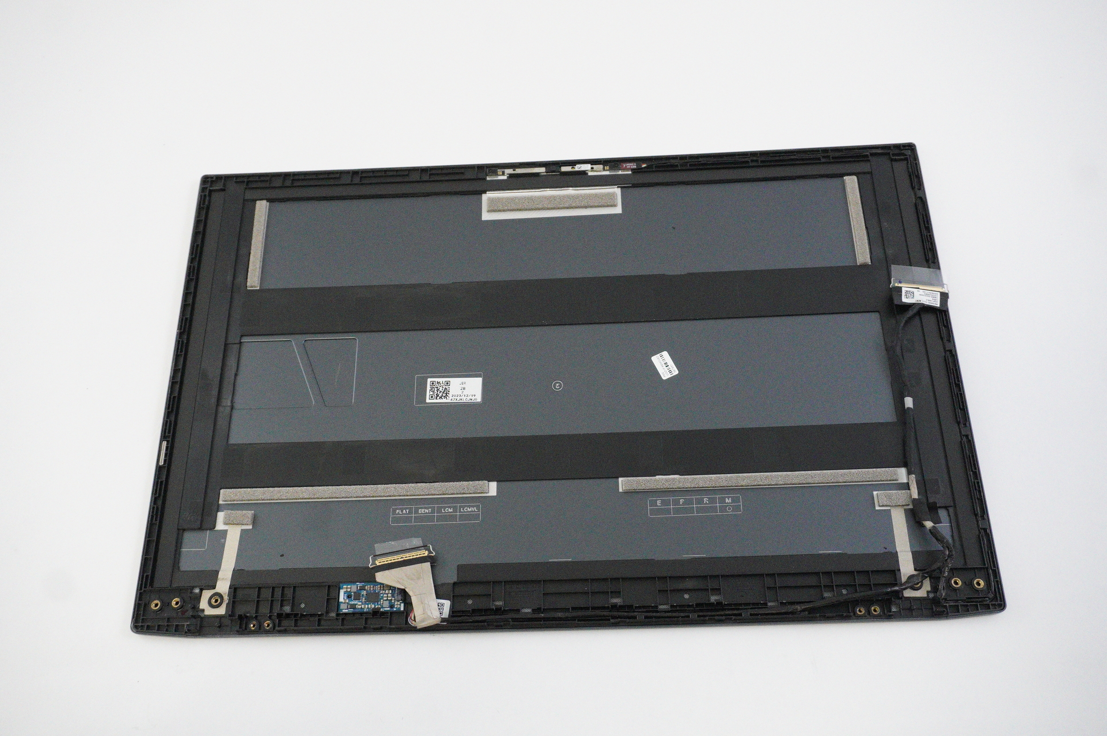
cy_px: 368
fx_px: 1014
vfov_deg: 39.9
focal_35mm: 33
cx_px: 554
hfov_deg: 57.3
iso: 8000
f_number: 5.6
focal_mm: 22
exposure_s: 1/400
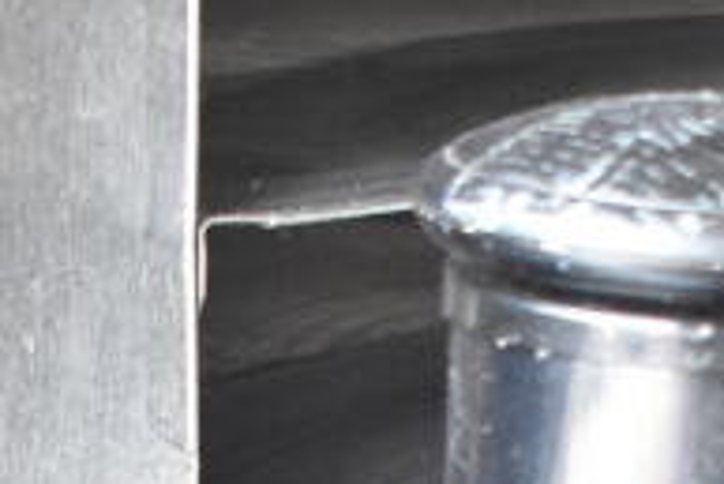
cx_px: 454
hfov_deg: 7.6
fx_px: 5434
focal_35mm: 270
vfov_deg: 4.8
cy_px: 1677
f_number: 4.8
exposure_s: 1/80
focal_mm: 38
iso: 1600
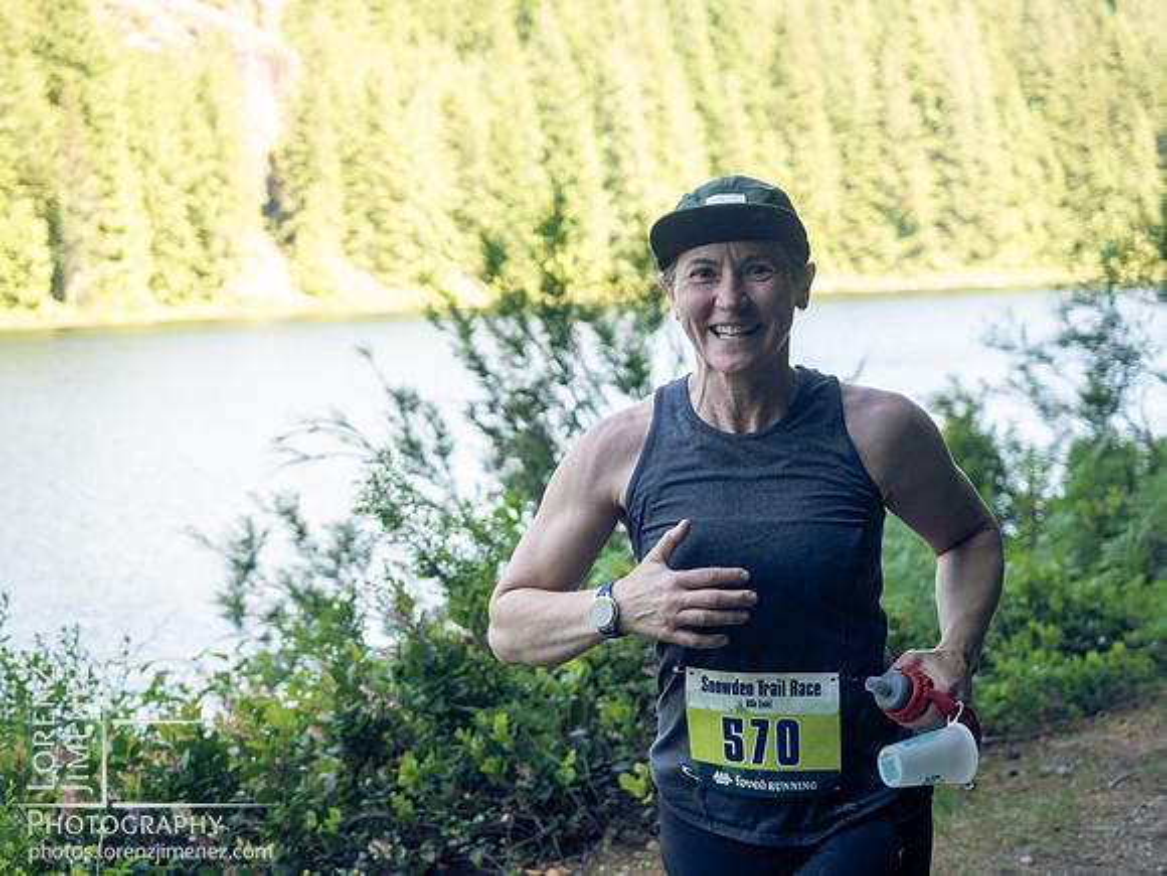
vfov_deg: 18.4
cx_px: 584
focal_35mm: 80
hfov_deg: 24.4
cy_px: 438
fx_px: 2697
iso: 1250
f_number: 2.8
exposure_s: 1/1000
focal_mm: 40
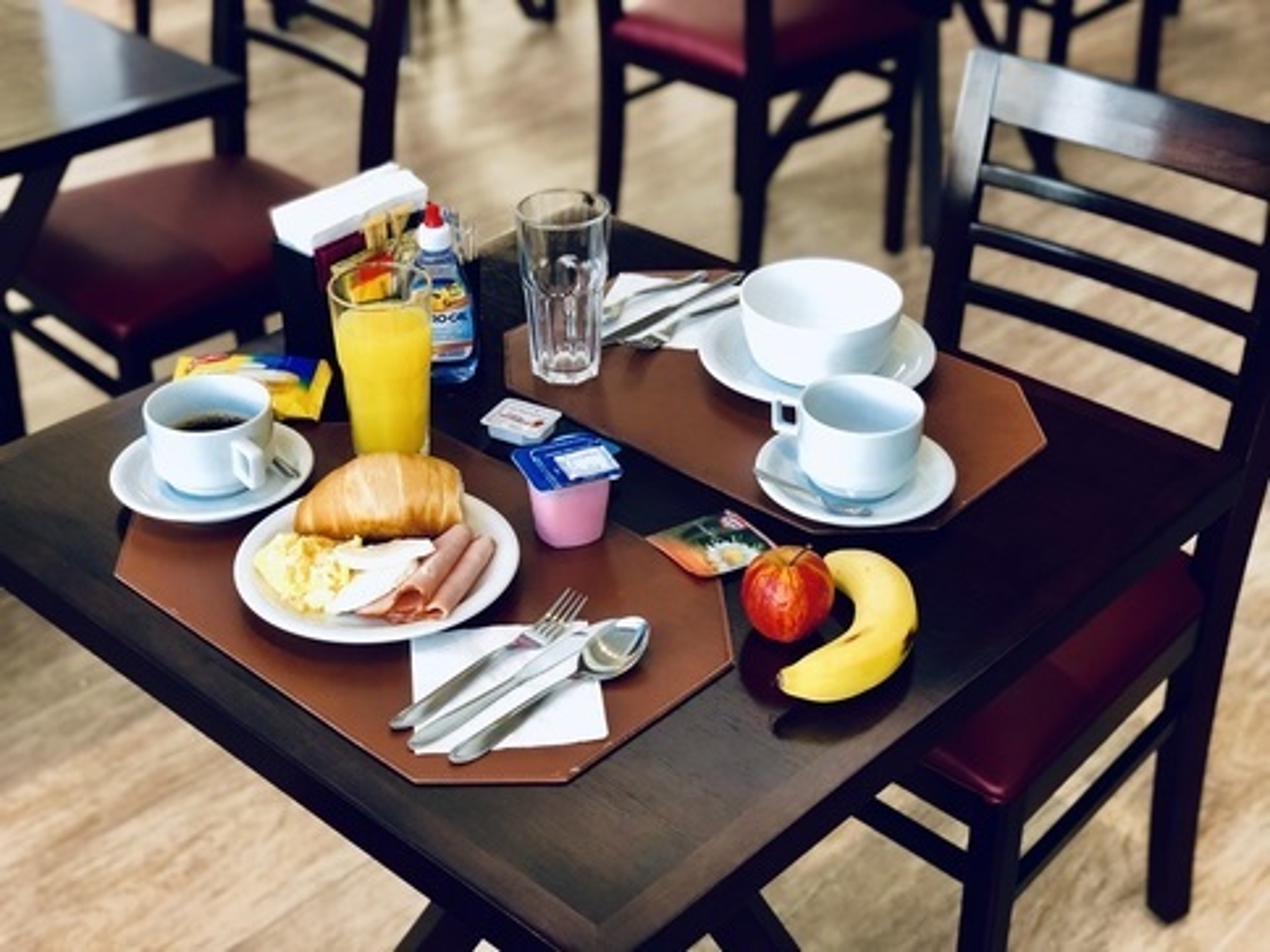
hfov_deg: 36.8
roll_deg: +0.0
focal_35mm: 52
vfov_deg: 28.0
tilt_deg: -30.5
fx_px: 1908
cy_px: 476
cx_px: 635
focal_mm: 6
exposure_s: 1/60
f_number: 2.4
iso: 80
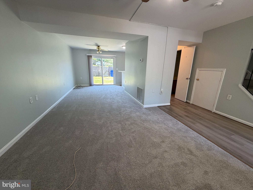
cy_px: 95
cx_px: 126
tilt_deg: -14.9
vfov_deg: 85.7
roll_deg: -0.4
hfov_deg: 102.1
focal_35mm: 14
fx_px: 102
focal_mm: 2.22
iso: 200
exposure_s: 1/120
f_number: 2.2
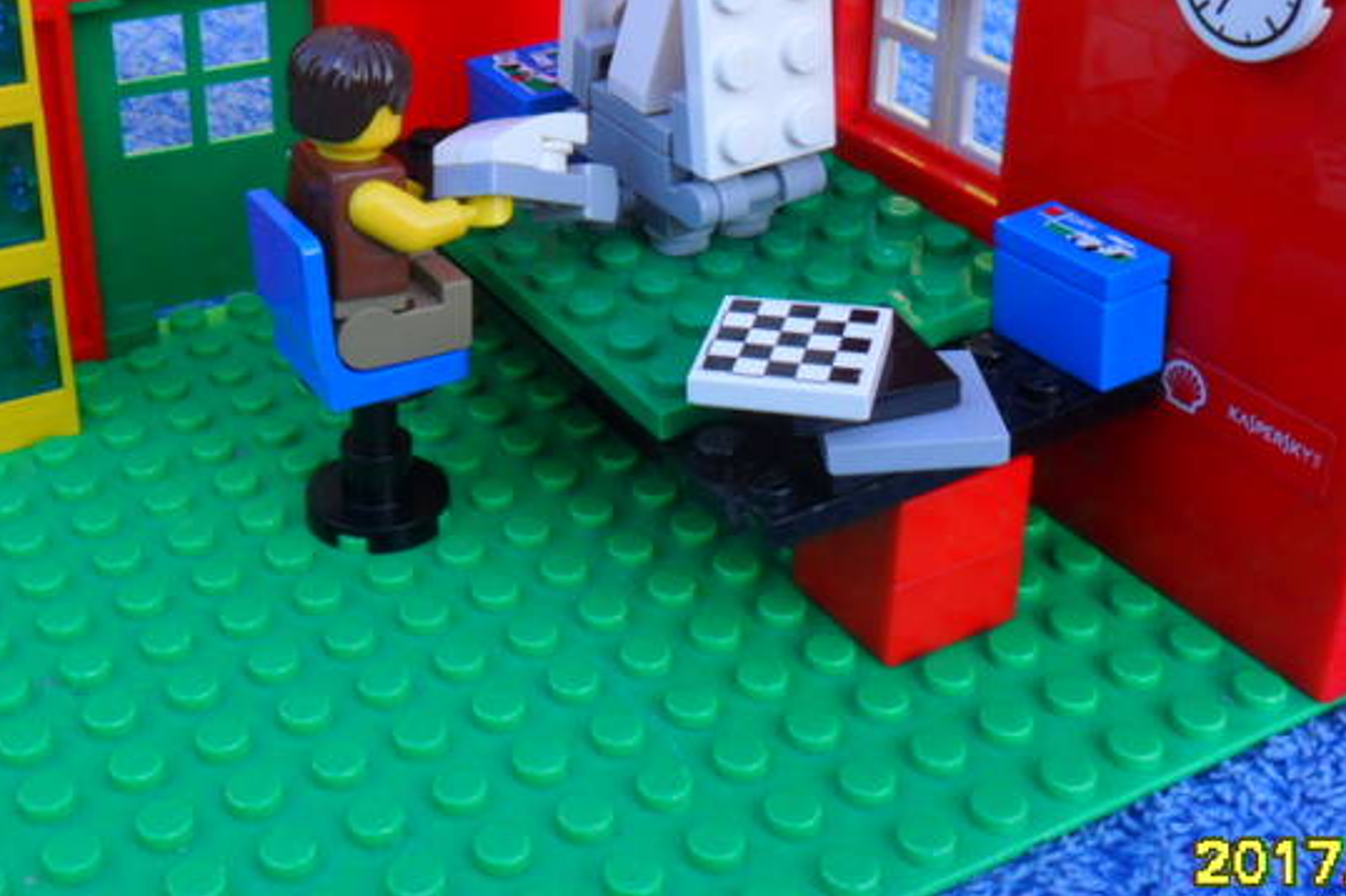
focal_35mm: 47
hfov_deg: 41.7
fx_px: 1756
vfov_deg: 28.0
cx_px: 518
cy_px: 179
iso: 100
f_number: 3.5
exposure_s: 1/125
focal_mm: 4.9
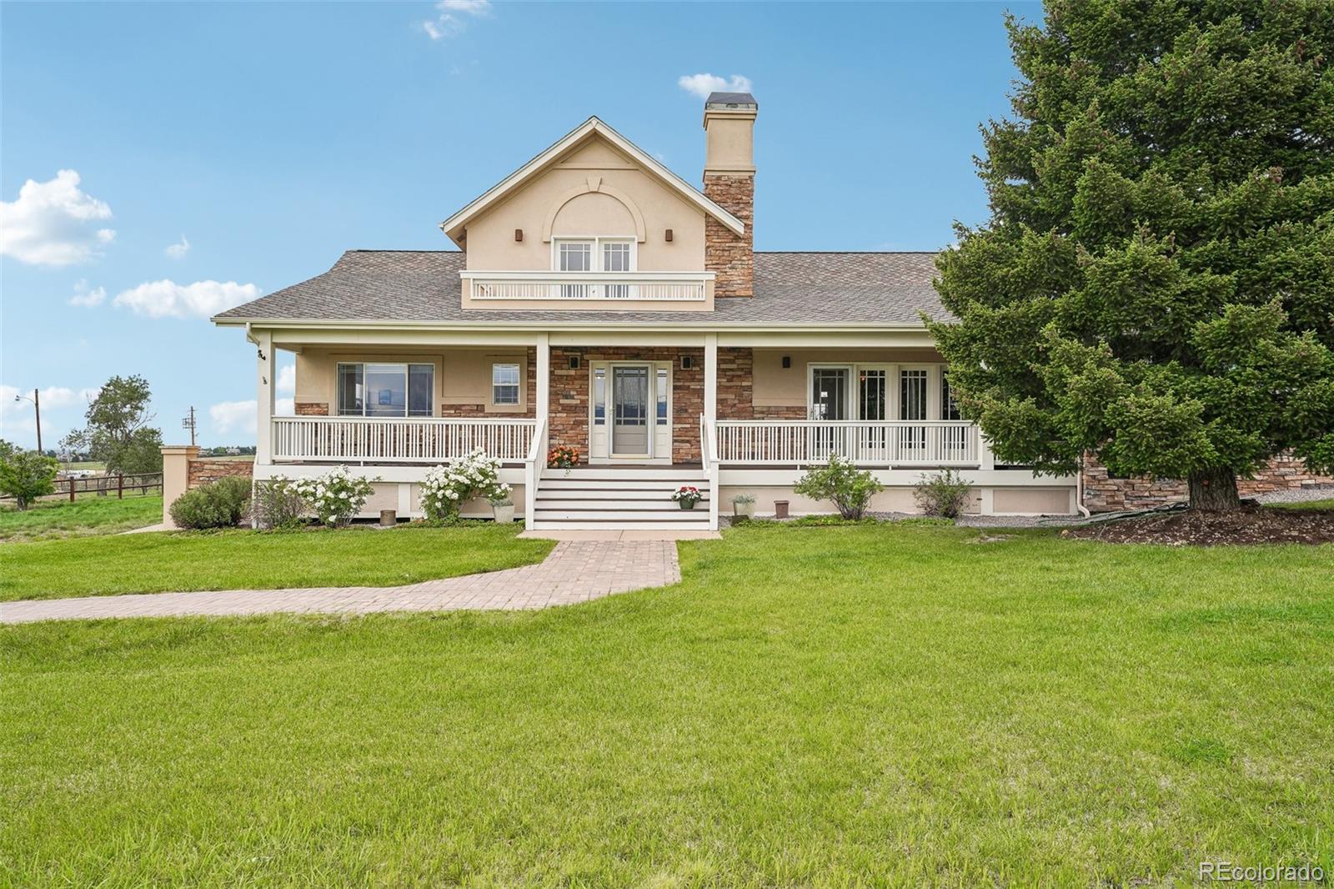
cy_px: 444
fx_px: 841
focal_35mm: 23
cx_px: 667
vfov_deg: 55.7
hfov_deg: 76.8
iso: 100
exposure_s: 1/200
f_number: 8
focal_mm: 22.7
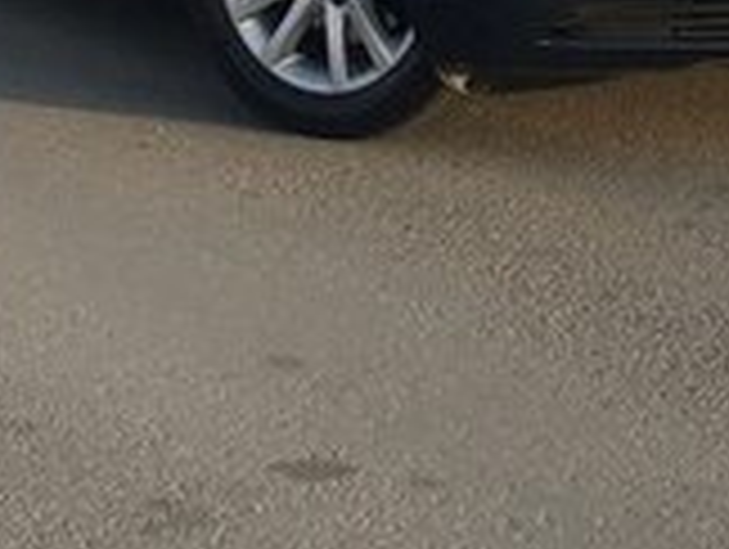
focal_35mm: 118
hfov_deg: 16.7
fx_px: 2489
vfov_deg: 12.1
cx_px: 342
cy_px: -205
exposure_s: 1/615
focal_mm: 4.15
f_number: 2.2
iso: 25
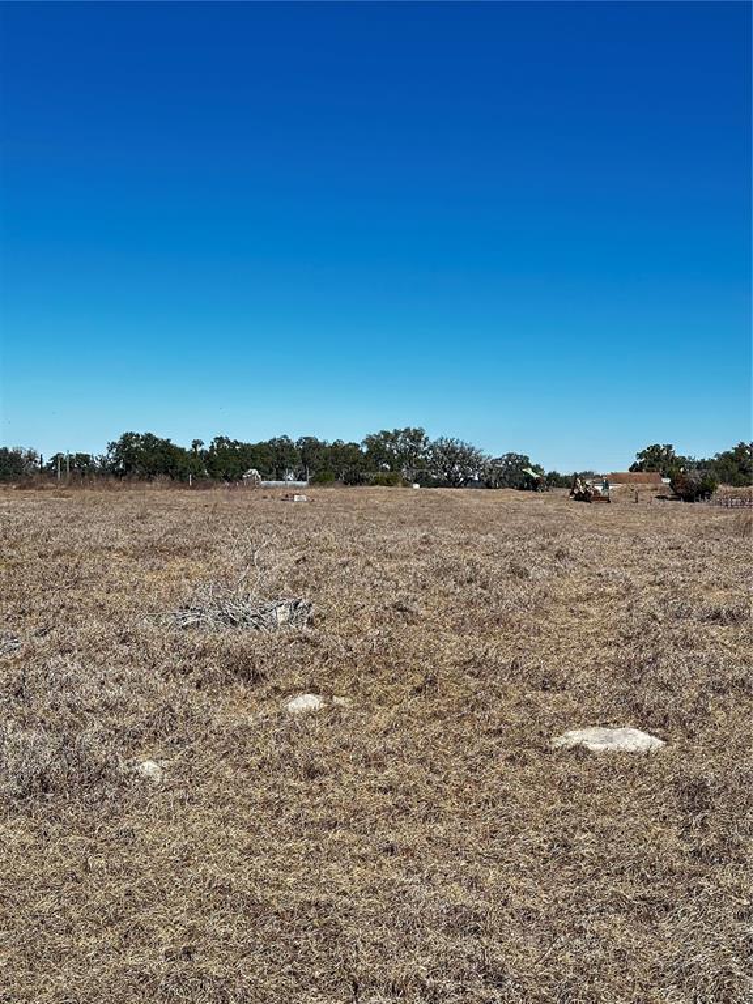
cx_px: 376
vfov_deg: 39.7
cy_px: 502
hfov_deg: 30.3
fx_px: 1392
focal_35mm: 48
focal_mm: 6.86
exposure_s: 1/2410
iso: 64
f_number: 1.78
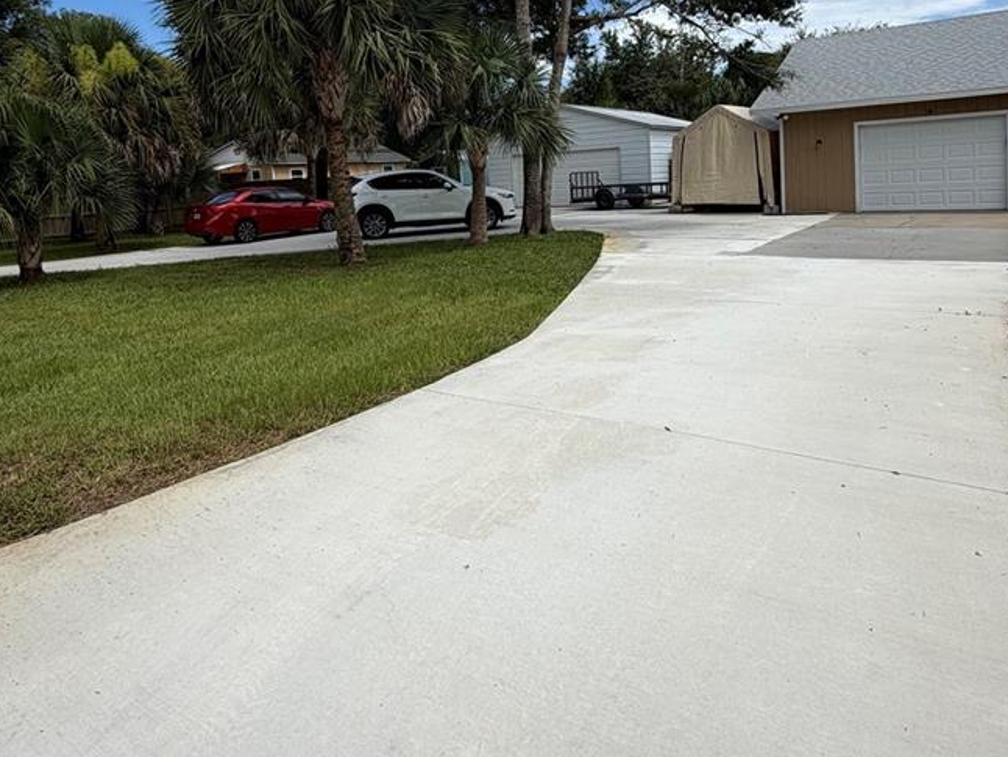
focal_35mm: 26
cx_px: 506
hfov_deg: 67.3
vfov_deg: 51.8
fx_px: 757
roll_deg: +3.2
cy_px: 233
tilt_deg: -3.9
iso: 20
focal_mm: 2.22
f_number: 2.2
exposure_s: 1/1211
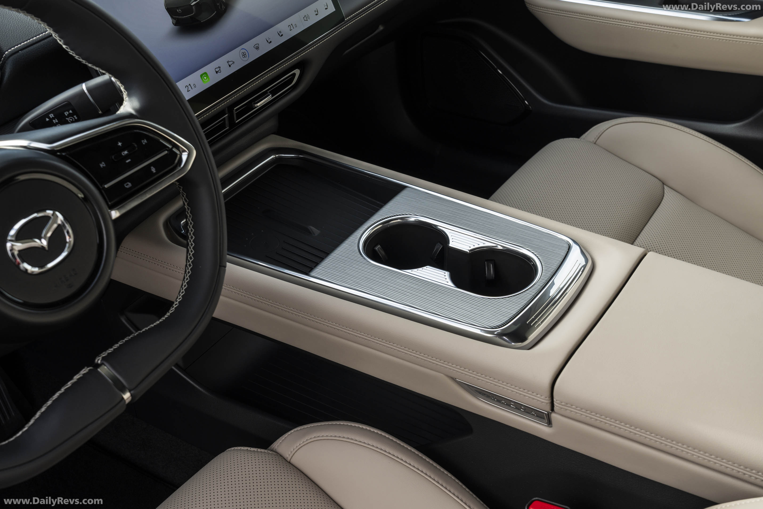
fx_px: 890
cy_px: 254
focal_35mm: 42
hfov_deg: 46.4
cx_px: 382
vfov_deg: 31.9
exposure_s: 1/20
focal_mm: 42
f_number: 10
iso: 50
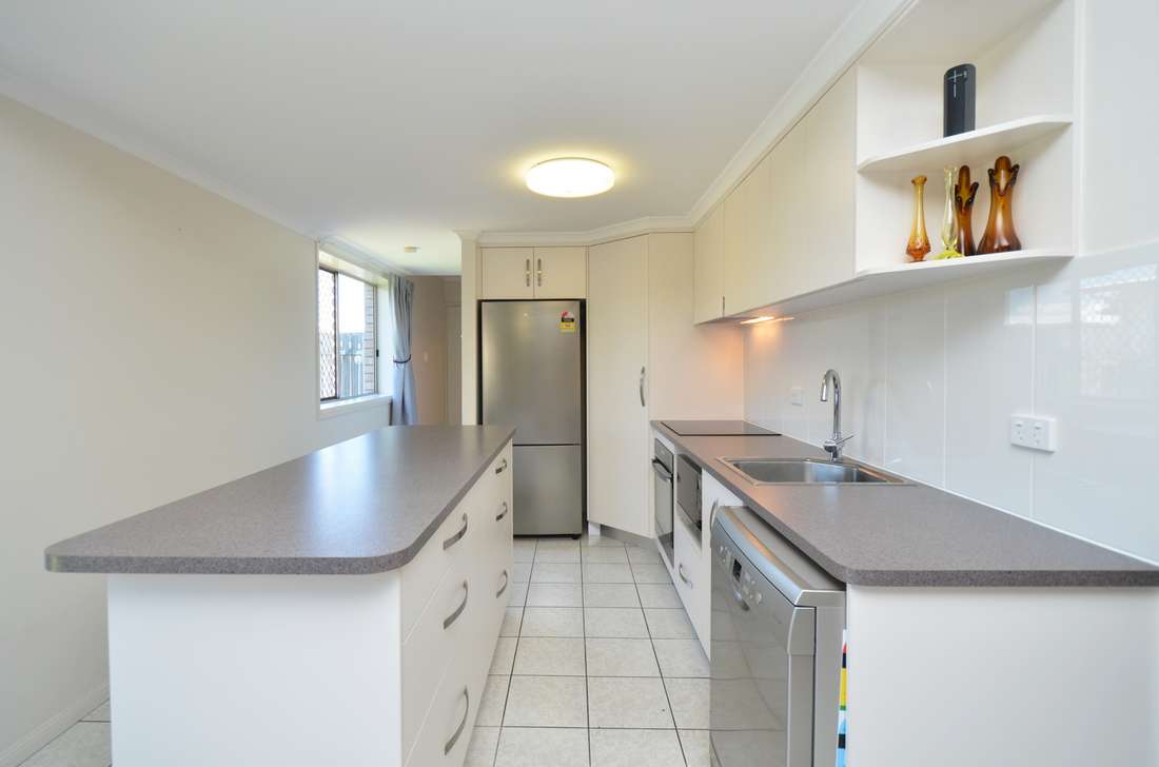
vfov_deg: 77.0
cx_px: 580
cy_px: 384
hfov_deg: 100.5
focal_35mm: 15
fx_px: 482
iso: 360
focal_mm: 10
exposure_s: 1/60
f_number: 4
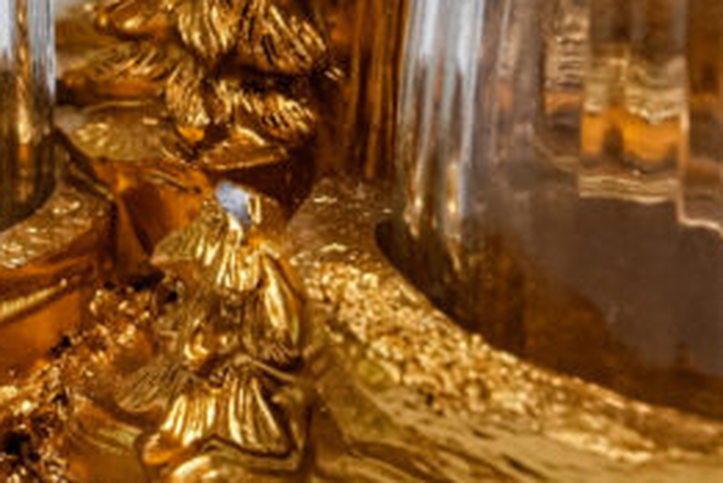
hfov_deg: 10.8
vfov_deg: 7.3
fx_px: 3757
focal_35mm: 187
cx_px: -132
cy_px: -157
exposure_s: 1/160
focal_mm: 70
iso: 6400
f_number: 14
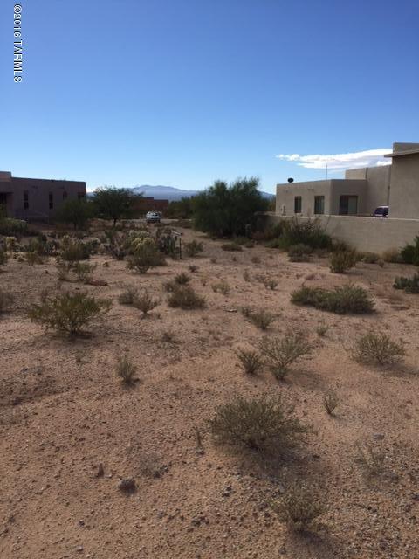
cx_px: 210
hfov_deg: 48.2
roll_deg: -0.5
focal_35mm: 29
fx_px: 468
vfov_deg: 61.7
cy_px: 280
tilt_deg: -10.3
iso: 32
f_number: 2.2
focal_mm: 4.15
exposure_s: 1/3049
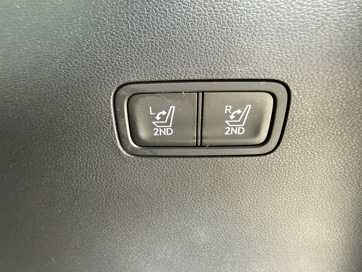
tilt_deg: -22.0
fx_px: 251
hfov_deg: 71.6
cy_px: 136
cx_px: 181
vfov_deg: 56.8
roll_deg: +1.8
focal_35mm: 24
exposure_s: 1/60
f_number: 2.2
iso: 500
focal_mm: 2.22
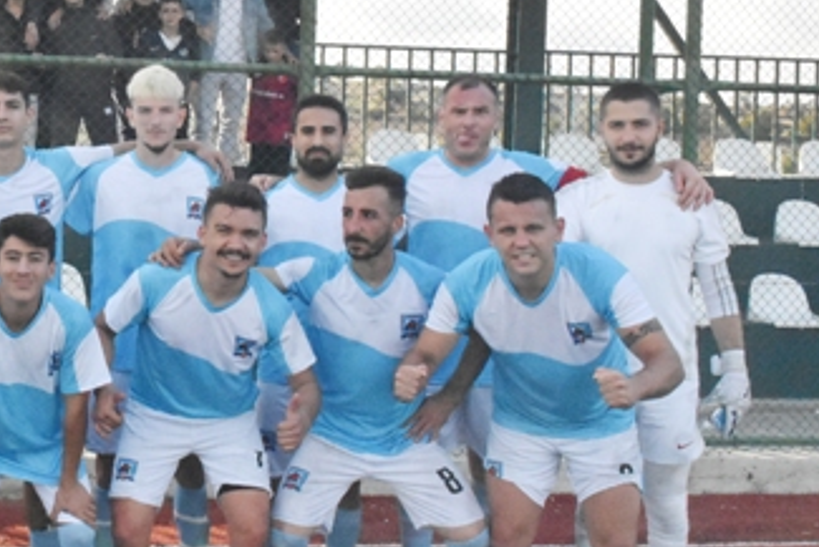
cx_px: 60
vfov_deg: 20.0
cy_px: 195
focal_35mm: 68
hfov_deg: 28.4
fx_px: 1547
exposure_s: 1/1250
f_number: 18
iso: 8000
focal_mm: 23
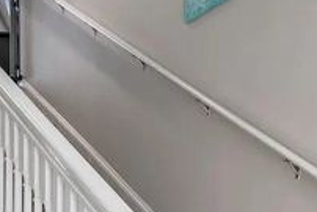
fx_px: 626
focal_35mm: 71
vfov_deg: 17.4
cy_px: 315
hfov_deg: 26.8
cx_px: 319
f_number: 8
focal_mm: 14
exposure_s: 1/2
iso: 400
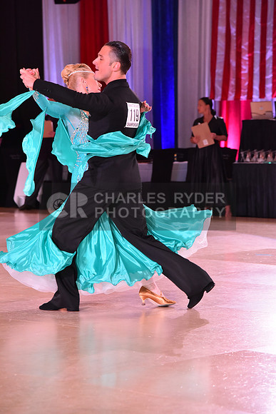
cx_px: 138
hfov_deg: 11.4
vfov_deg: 17.1
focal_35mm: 120
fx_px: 1379
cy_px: 207
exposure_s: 1/320
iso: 2500
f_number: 5.6
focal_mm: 120
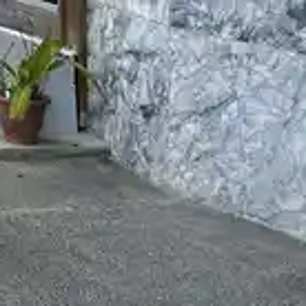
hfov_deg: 10.3
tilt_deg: +0.8
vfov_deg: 12.3
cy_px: -204
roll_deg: -0.3
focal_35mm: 133
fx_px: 1330
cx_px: -552
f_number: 1.6
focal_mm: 5.1
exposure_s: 1/1186
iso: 50
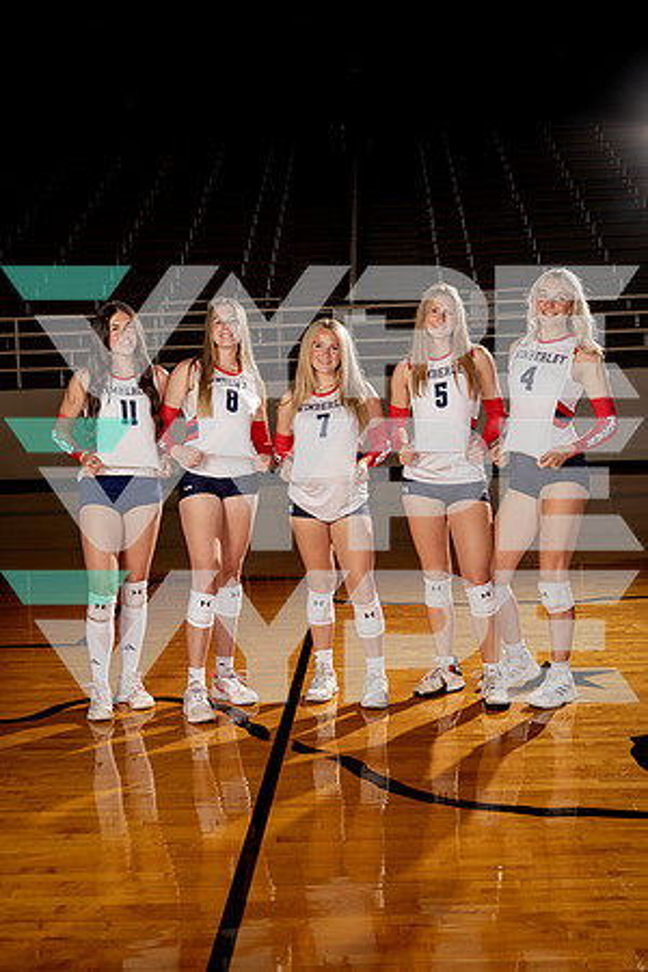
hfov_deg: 28.1
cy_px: 486
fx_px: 1296
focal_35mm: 48
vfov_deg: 41.1
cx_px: 324
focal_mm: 48
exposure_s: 1/250
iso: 100
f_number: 5.6
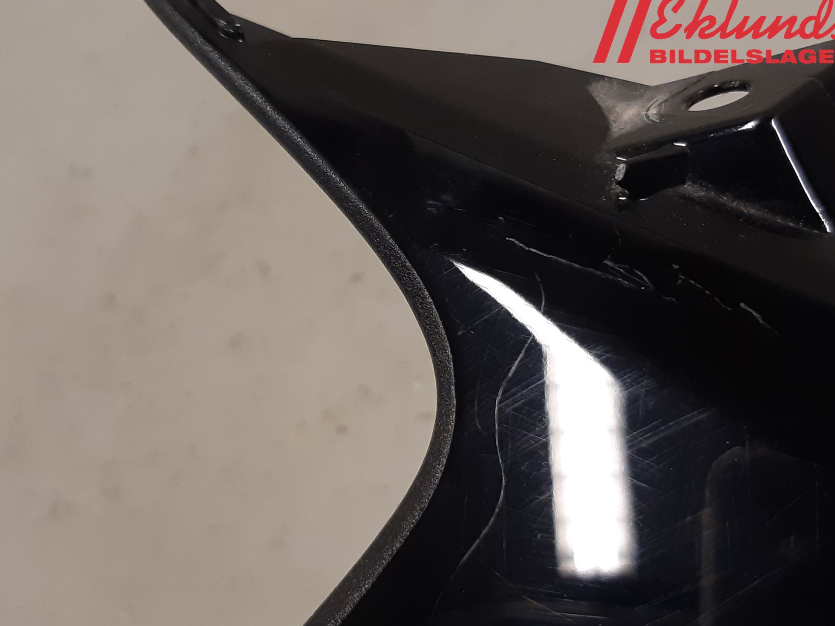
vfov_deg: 51.4
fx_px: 651
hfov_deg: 65.3
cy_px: 317
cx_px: 419
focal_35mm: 27
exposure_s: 1/50
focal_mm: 3.93
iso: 100
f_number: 1.7
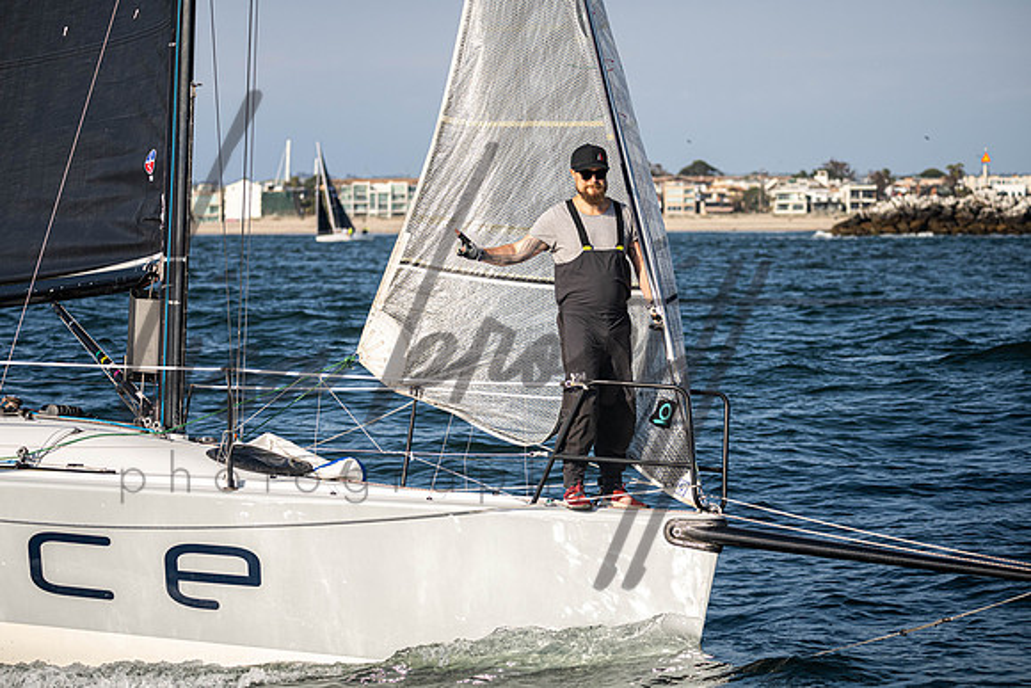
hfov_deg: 15.7
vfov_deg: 10.5
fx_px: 3749
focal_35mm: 131
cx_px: 481
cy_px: 332
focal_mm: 120
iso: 400
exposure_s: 1/3200
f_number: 4.5
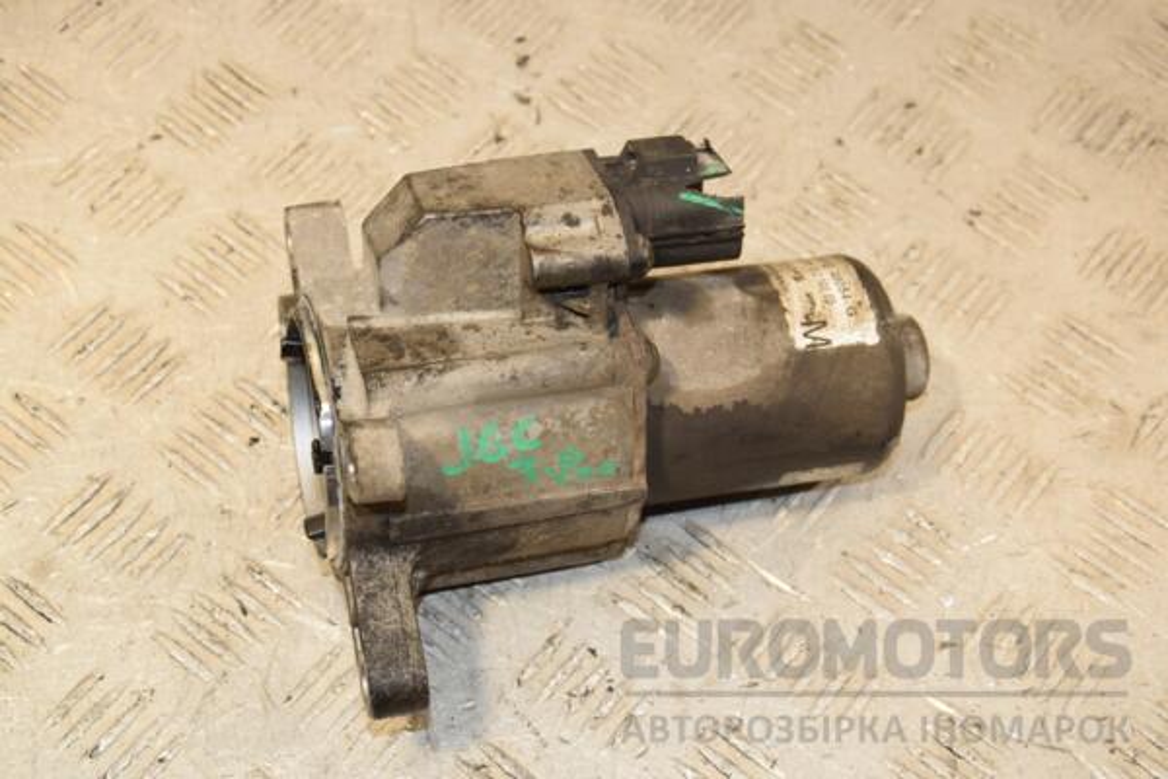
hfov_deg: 29.9
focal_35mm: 68
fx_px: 2190
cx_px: 584
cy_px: 390
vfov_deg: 20.2
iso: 800
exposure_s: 1/200
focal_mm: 45
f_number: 8
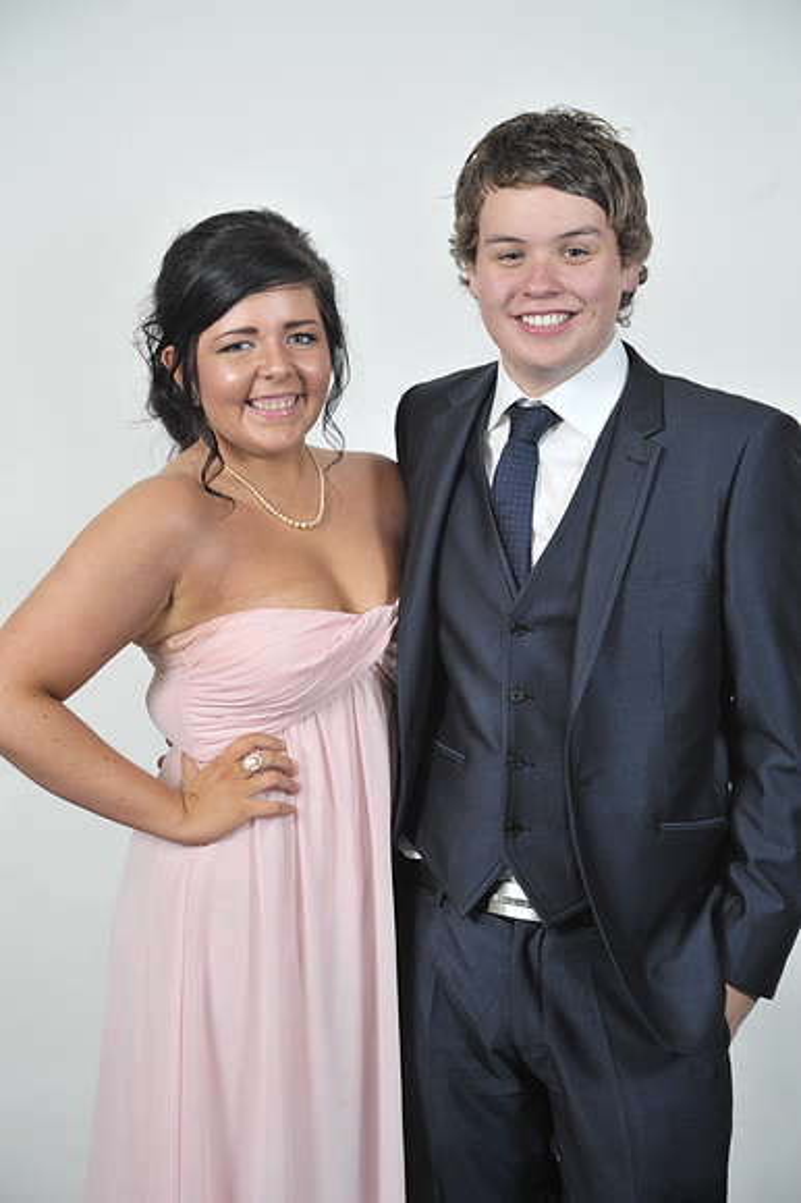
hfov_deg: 17.0
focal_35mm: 80
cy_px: 602
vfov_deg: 25.4
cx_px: 400
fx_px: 2673
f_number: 7.1
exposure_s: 1/160
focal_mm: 80
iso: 1000
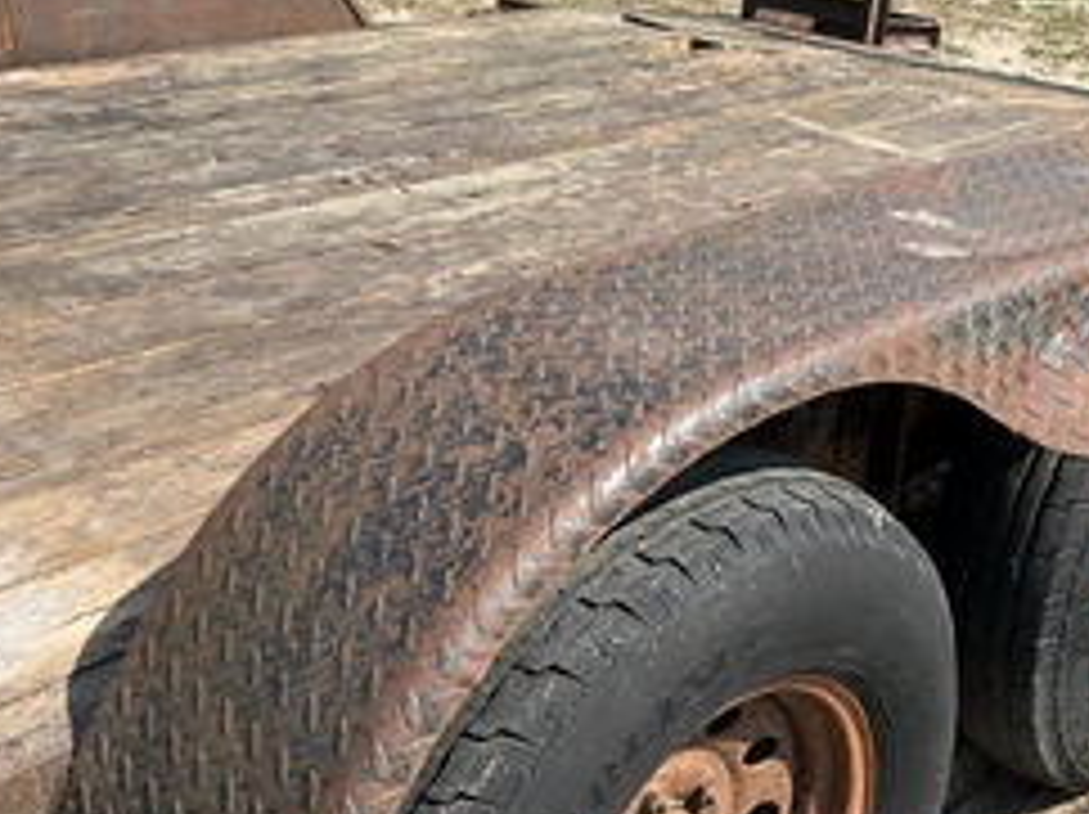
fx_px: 1509
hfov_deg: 39.4
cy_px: 400
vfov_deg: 30.2
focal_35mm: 48
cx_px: 684
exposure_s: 1/1279
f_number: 1.8
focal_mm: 3
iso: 25
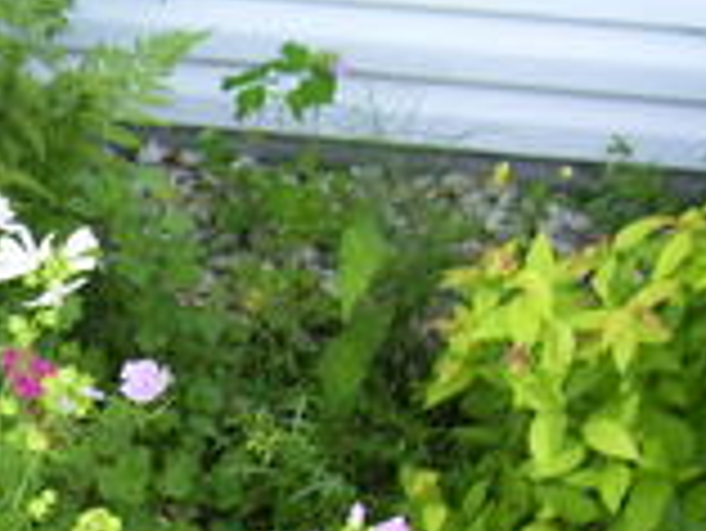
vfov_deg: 15.2
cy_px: 580
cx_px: -238
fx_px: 1939
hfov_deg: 19.0
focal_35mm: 95
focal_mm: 5.6
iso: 80
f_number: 2.7
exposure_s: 1/90
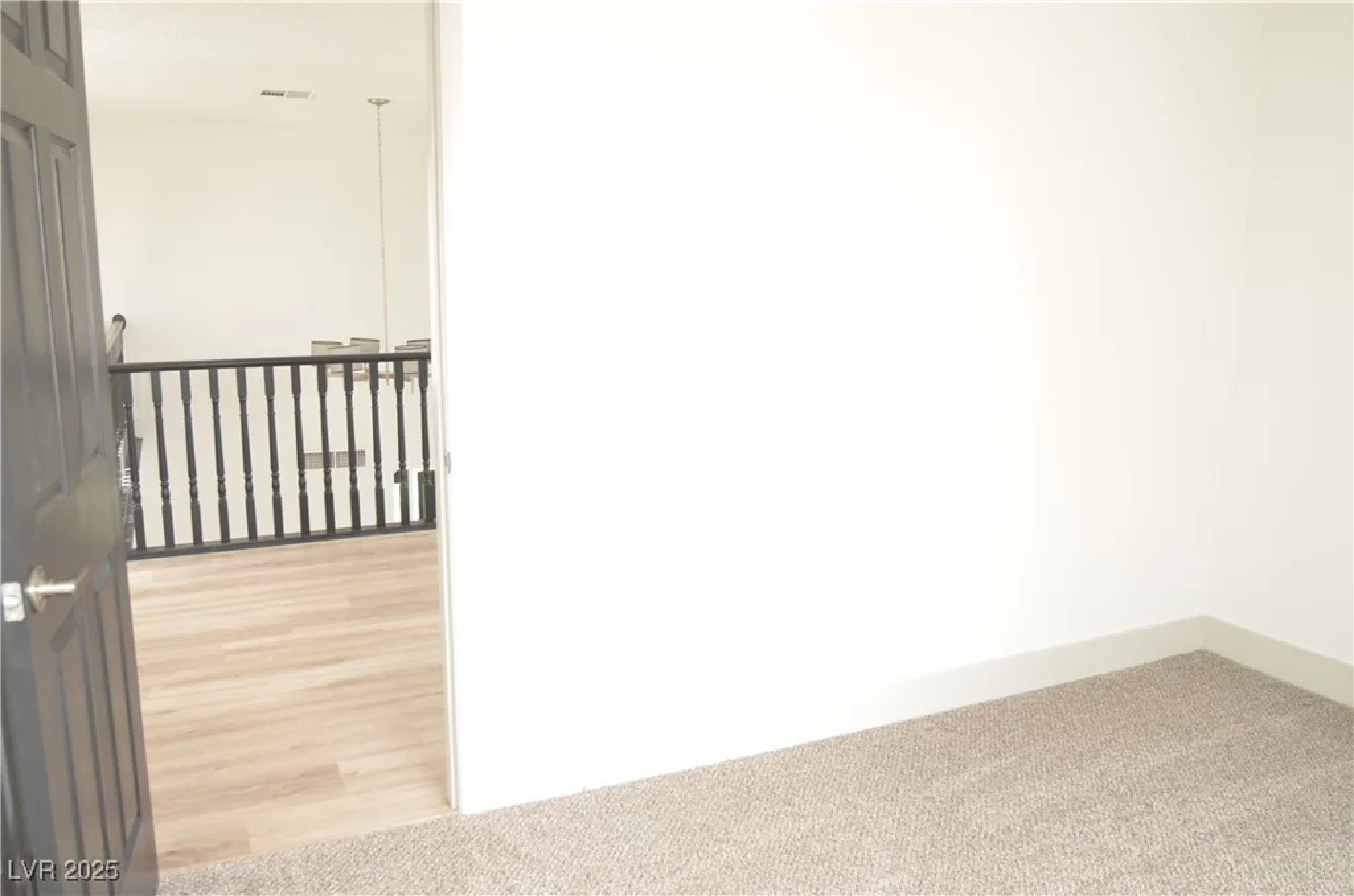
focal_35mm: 27
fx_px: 1013
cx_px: 677
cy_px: 448
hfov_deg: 67.5
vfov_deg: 47.7
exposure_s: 1/30
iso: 220
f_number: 3.5
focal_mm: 18
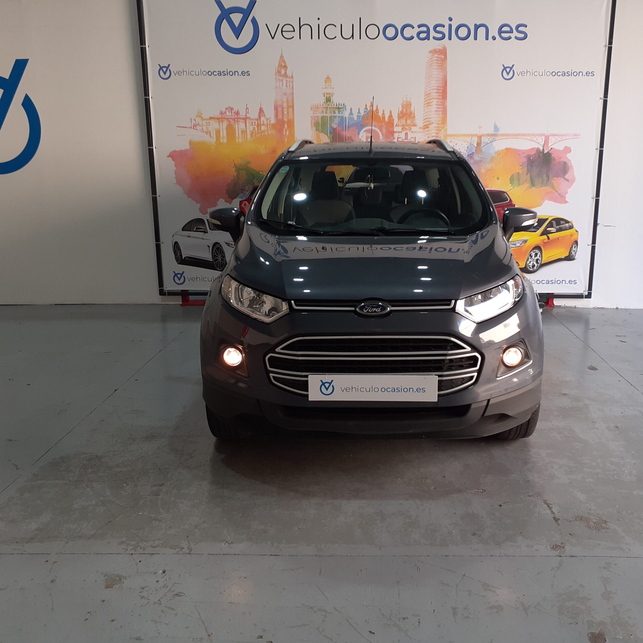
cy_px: 321
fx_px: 672
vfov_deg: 51.1
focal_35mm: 32
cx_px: 360
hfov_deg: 51.0
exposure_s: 1/100
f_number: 1.9
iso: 50
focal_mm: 3.6
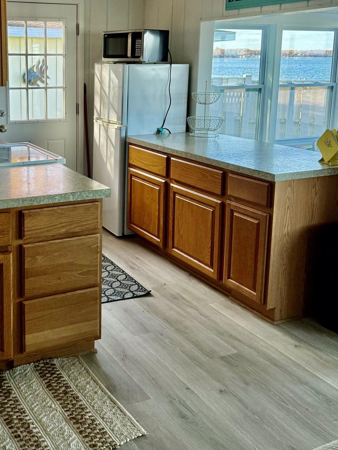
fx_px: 521
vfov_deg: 46.2
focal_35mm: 40
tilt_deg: -10.0
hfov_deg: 34.8
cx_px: 65
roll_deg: -0.6
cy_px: 155
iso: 80
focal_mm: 6.76
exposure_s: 1/328
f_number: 1.78
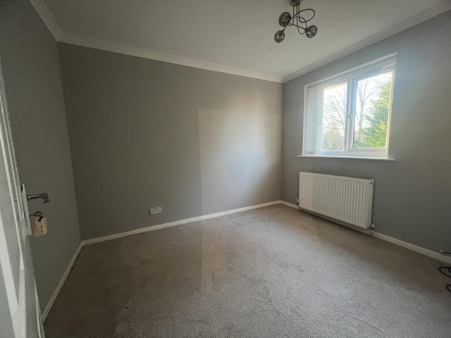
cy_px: 169
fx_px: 169
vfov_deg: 89.9
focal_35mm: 13
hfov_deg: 106.2
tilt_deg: -7.1
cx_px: 226
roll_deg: +1.9
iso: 500
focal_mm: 1.57
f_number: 1.8
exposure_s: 1/50
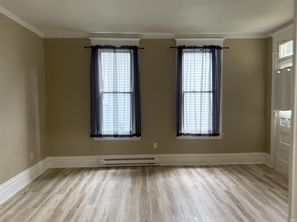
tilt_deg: -2.7
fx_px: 206
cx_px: 148
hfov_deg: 71.6
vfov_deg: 56.8
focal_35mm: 24
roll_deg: -0.2
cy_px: 111
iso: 320
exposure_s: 1/60
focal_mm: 6.76
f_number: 1.78
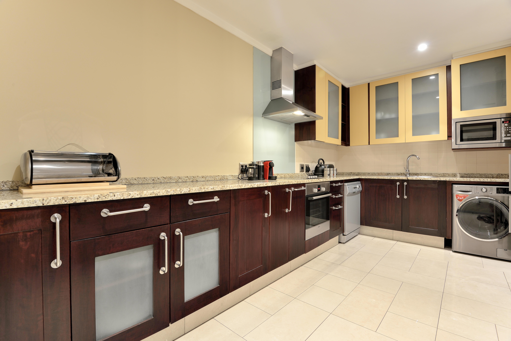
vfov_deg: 73.8
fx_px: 227
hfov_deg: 96.7
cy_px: 170
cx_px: 256
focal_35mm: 16
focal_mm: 16
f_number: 11
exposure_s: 6
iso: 100
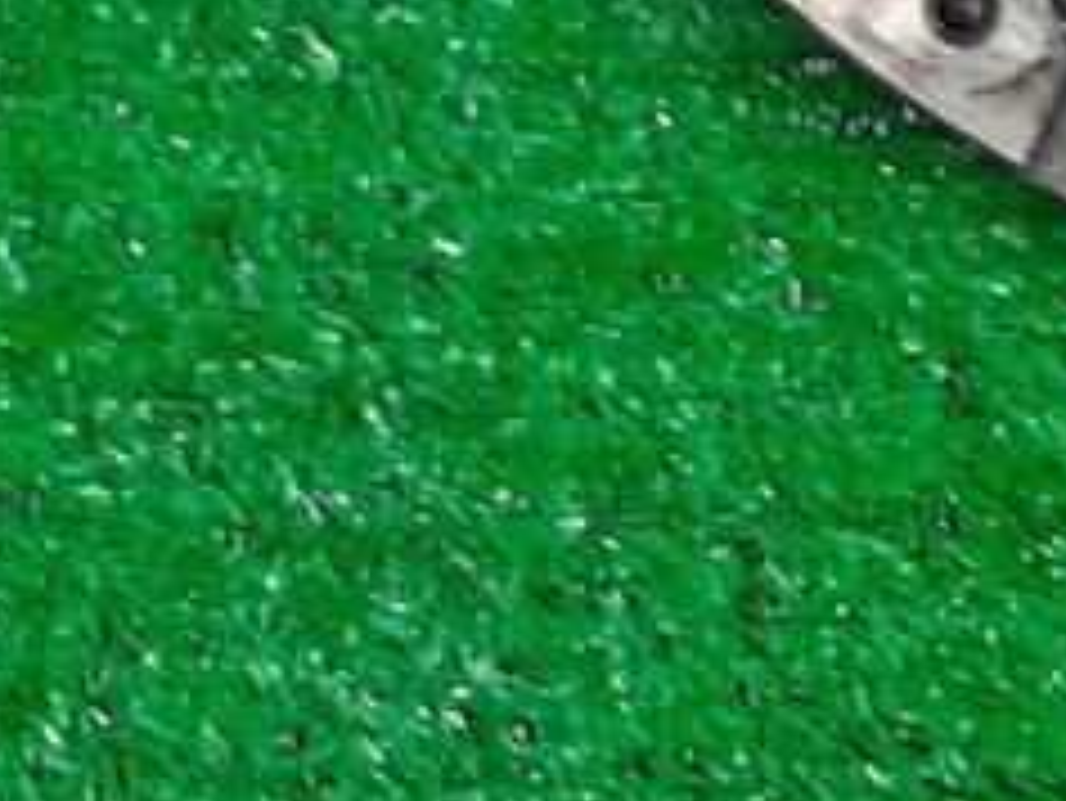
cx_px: 117
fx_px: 4868
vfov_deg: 8.3
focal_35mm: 158
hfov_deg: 12.4
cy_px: -1400
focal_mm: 3.93
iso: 53
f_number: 1.7
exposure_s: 1/50
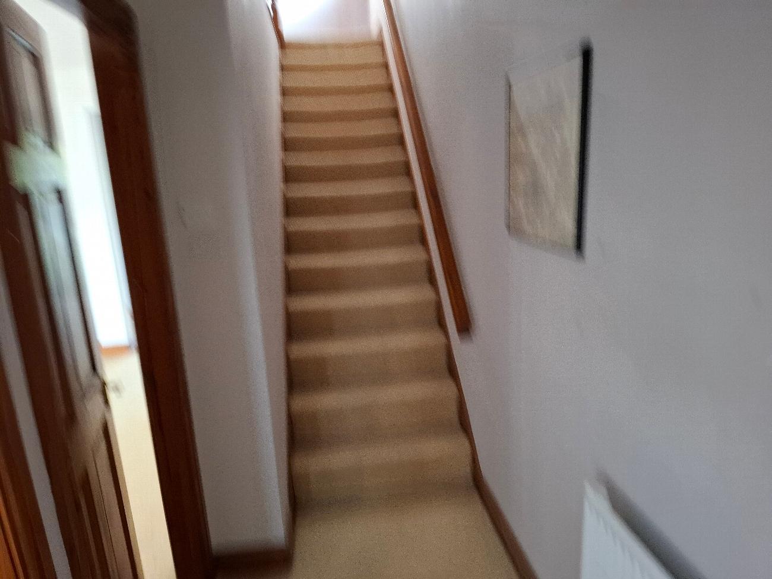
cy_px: 290
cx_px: 386
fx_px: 513
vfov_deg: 58.9
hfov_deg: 73.9
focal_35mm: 23
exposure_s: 1/50
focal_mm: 5.54
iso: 250
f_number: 1.8
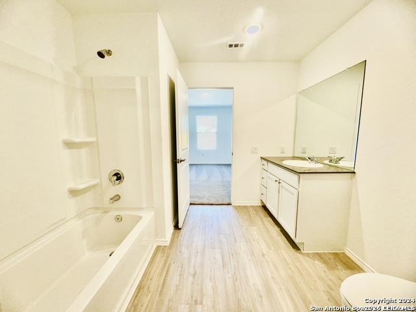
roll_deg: -0.5
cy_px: 156
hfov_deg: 102.1
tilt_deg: -8.1
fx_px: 168
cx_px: 208
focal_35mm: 14
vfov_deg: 85.7
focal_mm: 2.22
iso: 160
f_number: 2.2
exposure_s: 1/120
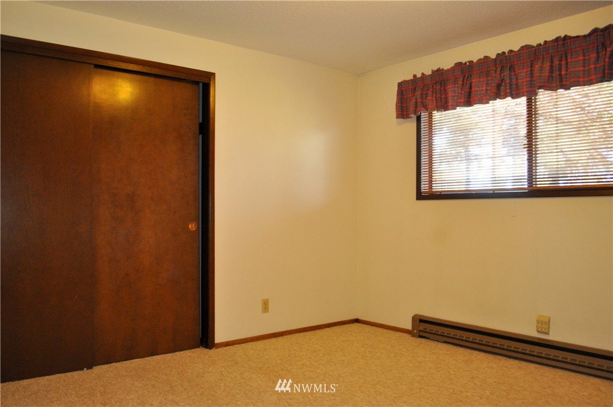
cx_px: 306
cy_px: 204
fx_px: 459
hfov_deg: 67.5
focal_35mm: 27
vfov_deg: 47.8
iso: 800
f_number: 3.5
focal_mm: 18
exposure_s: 1/60
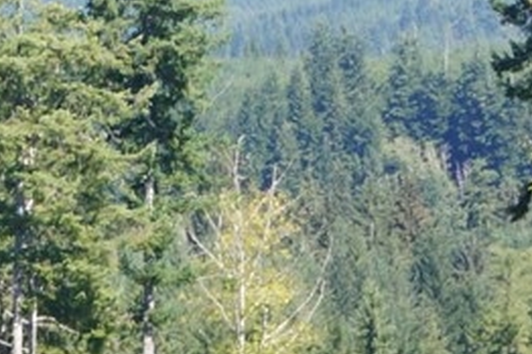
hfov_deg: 7.5
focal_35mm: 272
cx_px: -171
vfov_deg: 4.9
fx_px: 4015
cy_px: 884
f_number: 11
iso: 100
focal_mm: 28
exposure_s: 1/80
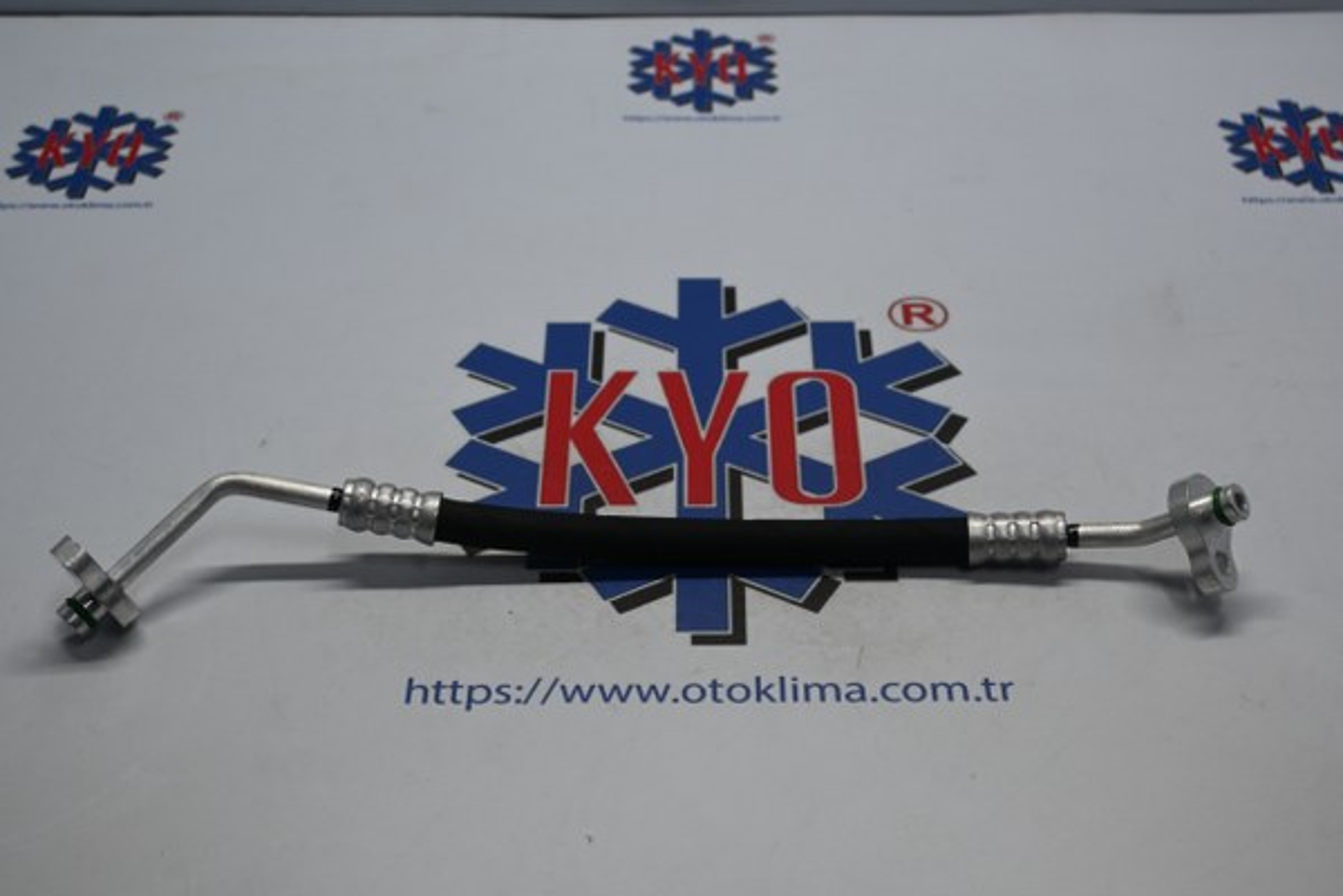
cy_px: 448
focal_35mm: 54
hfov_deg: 36.9
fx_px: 2014
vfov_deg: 25.1
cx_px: 672
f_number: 5.3
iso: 280
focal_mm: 36
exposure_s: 1/60
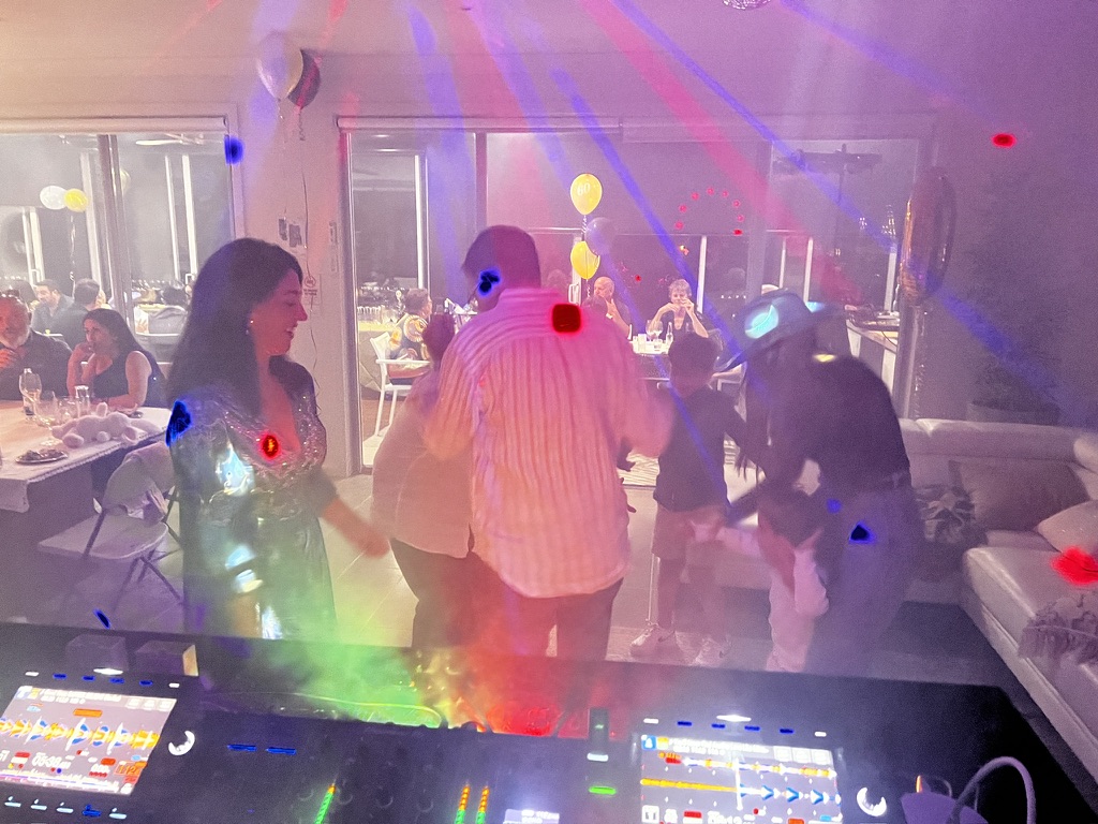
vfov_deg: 53.1
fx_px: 825
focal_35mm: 26
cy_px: 412
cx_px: 549
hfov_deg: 67.3
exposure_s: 1/25
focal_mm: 5.7
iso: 640
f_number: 1.5
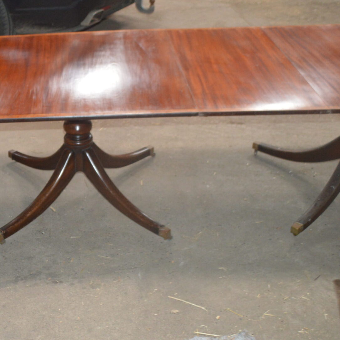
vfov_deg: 32.2
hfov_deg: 31.2
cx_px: 60
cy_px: 146
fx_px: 589
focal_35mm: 53
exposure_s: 1/60
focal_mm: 22
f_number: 4
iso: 1250
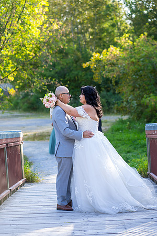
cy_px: 118
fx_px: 556
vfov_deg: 23.9
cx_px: 78
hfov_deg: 16.1
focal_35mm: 85
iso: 250
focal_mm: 85
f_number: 3.2
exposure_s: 1/400
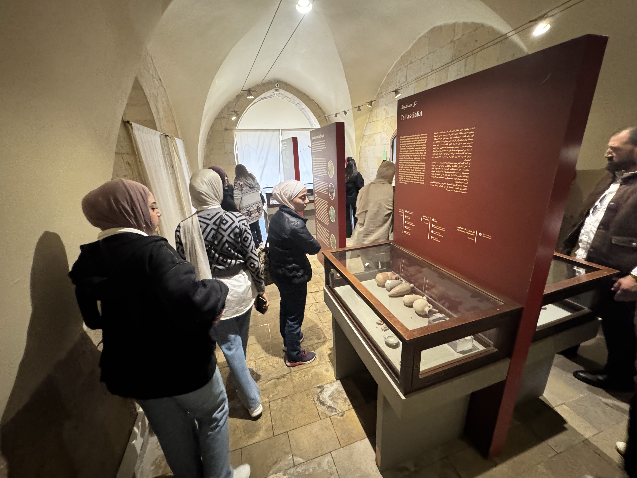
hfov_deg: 102.1
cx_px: 318
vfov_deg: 85.7
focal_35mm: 14
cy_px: 239
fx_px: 258
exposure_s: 1/50
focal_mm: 2.22
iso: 1000
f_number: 2.2
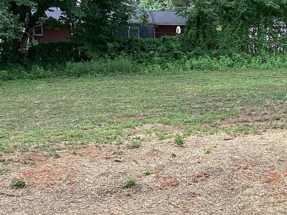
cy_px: 154
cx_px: 319
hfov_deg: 24.5
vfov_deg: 19.8
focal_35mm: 74
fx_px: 613
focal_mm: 3.3
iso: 25
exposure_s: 1/226
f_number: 2.4
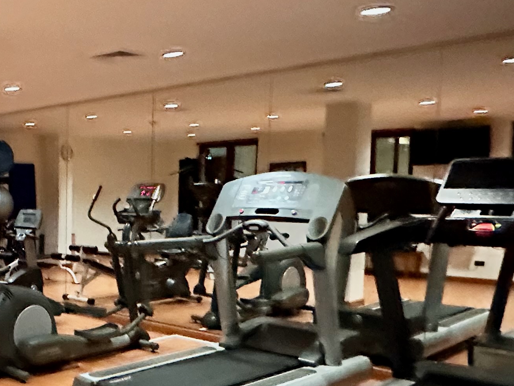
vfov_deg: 33.4
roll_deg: +0.8
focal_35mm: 43
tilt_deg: +0.3
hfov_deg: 37.0
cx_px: -49
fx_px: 639
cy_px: 243
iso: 1000
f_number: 2.2
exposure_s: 1/34
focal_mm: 2.22
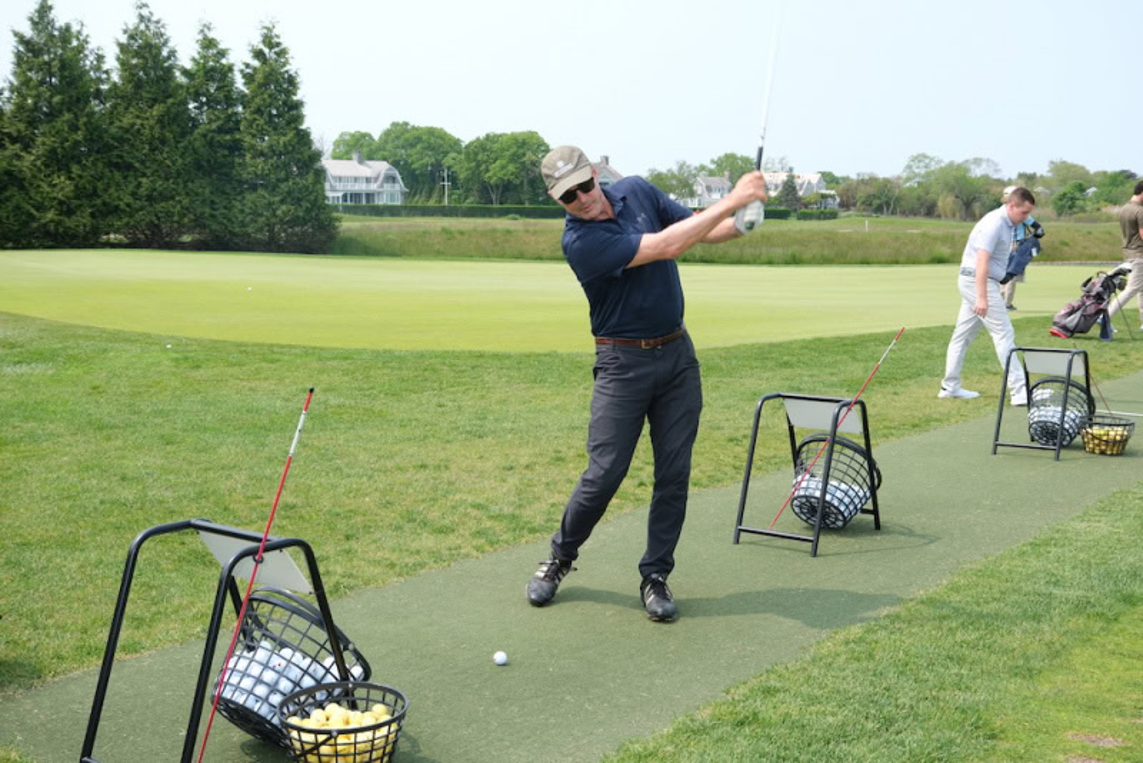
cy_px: 382
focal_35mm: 39
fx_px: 1239
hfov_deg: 49.5
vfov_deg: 34.2
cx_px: 572
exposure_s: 1/250
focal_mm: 26
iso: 125
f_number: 5.6
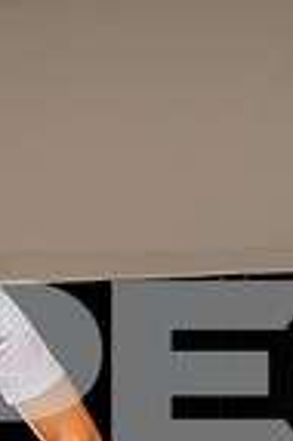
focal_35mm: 117
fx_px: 1432
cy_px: 595
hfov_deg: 11.3
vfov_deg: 16.4
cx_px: -133
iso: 640
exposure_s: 1/200
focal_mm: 37.1
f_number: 7.1
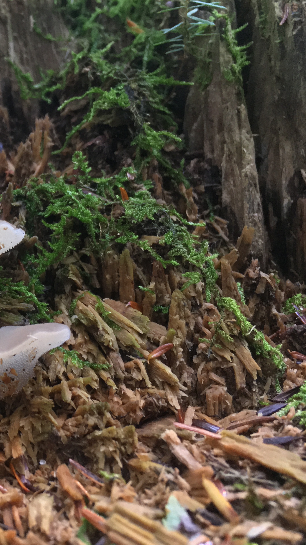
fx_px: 692
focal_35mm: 48
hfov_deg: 22.3
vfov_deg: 42.9
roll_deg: +6.3
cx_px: -95
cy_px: 257
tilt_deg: -7.4
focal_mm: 4.15
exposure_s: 1/30
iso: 125
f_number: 2.2
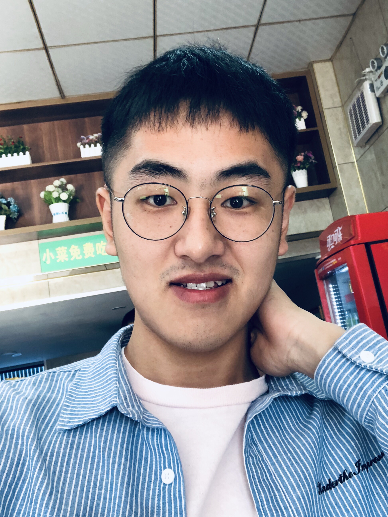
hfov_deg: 37.7
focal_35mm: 38
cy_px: 233
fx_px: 568
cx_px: 215
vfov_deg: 48.9
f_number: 2.2
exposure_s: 1/60
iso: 100
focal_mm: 2.87
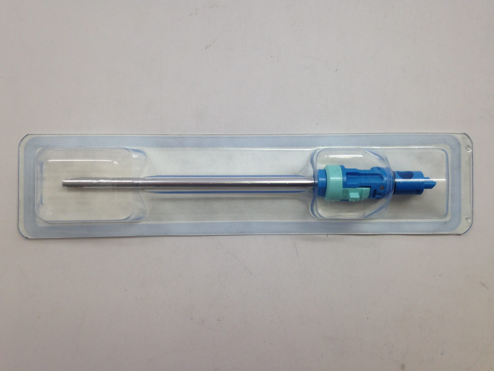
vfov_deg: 41.8
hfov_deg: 54.0
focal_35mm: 34
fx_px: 485
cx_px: 242
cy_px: 185
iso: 50
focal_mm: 4.12
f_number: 2.4
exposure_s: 1/60
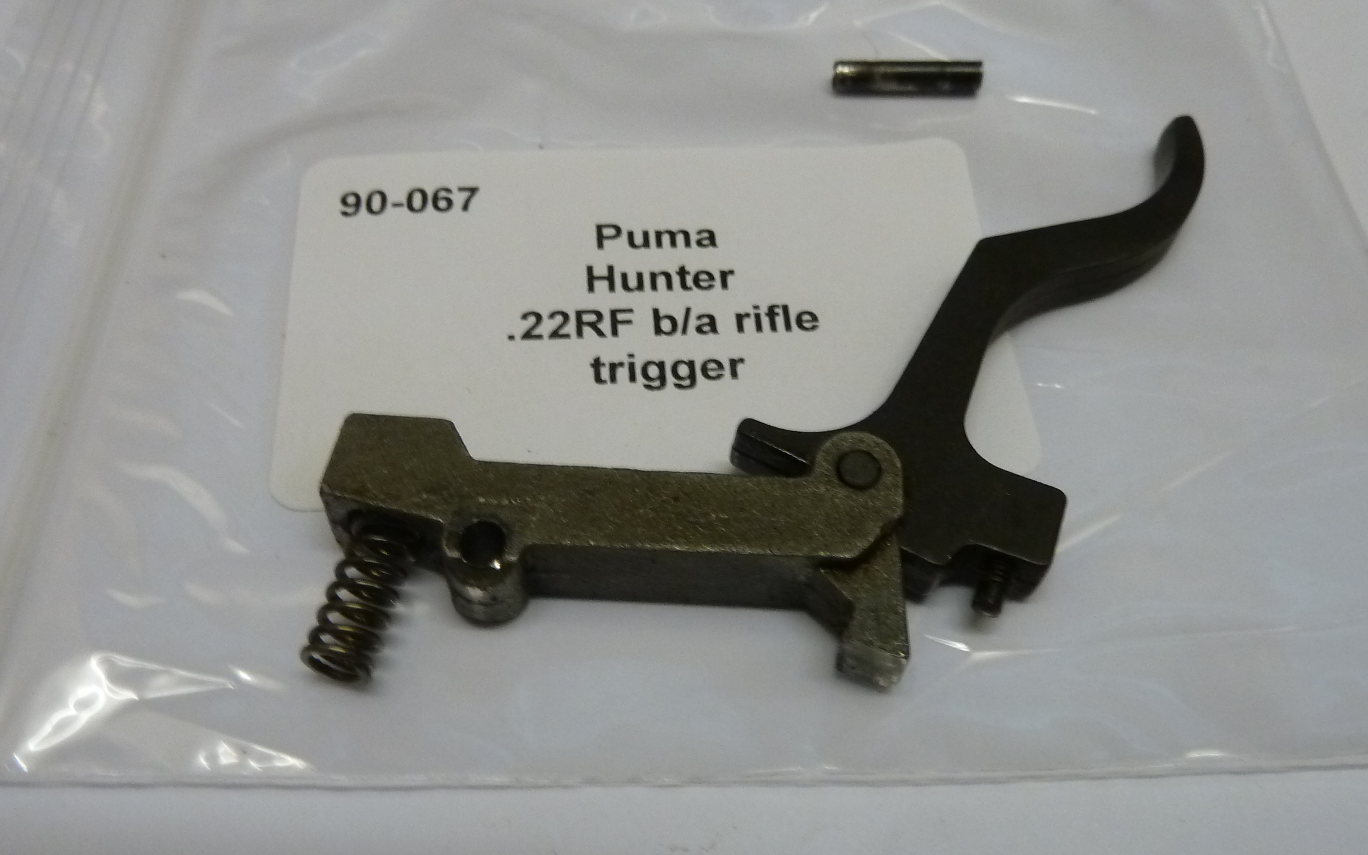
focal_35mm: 33
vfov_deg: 38.3
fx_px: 1230
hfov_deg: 58.1
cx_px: 644
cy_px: 462
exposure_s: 1/30
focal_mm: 4.1
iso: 200
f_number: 3.3
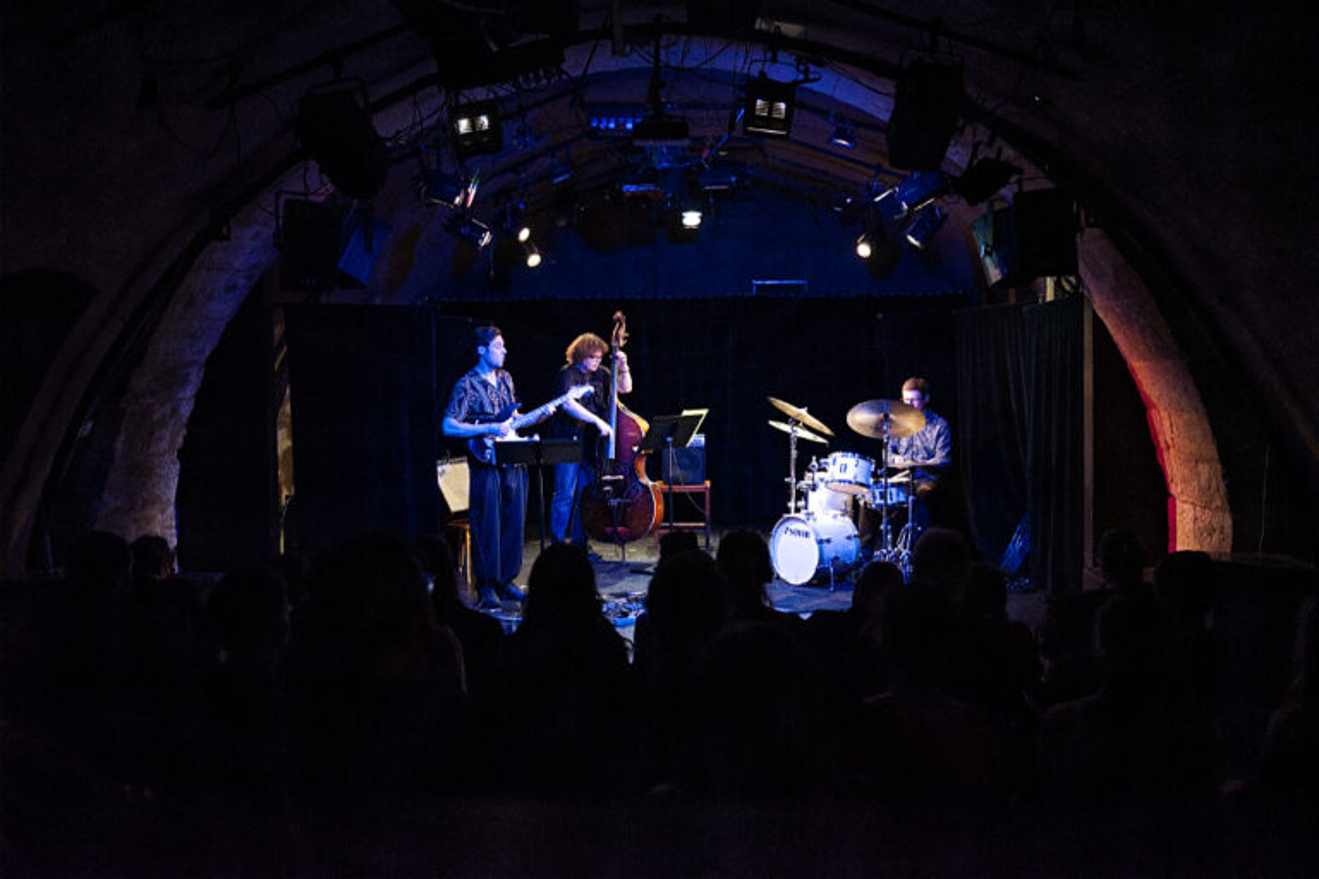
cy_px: 440
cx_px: 660
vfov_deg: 41.1
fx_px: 1172
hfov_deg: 58.7
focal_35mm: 32
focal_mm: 32
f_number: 2.8
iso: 12800
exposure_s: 1/160
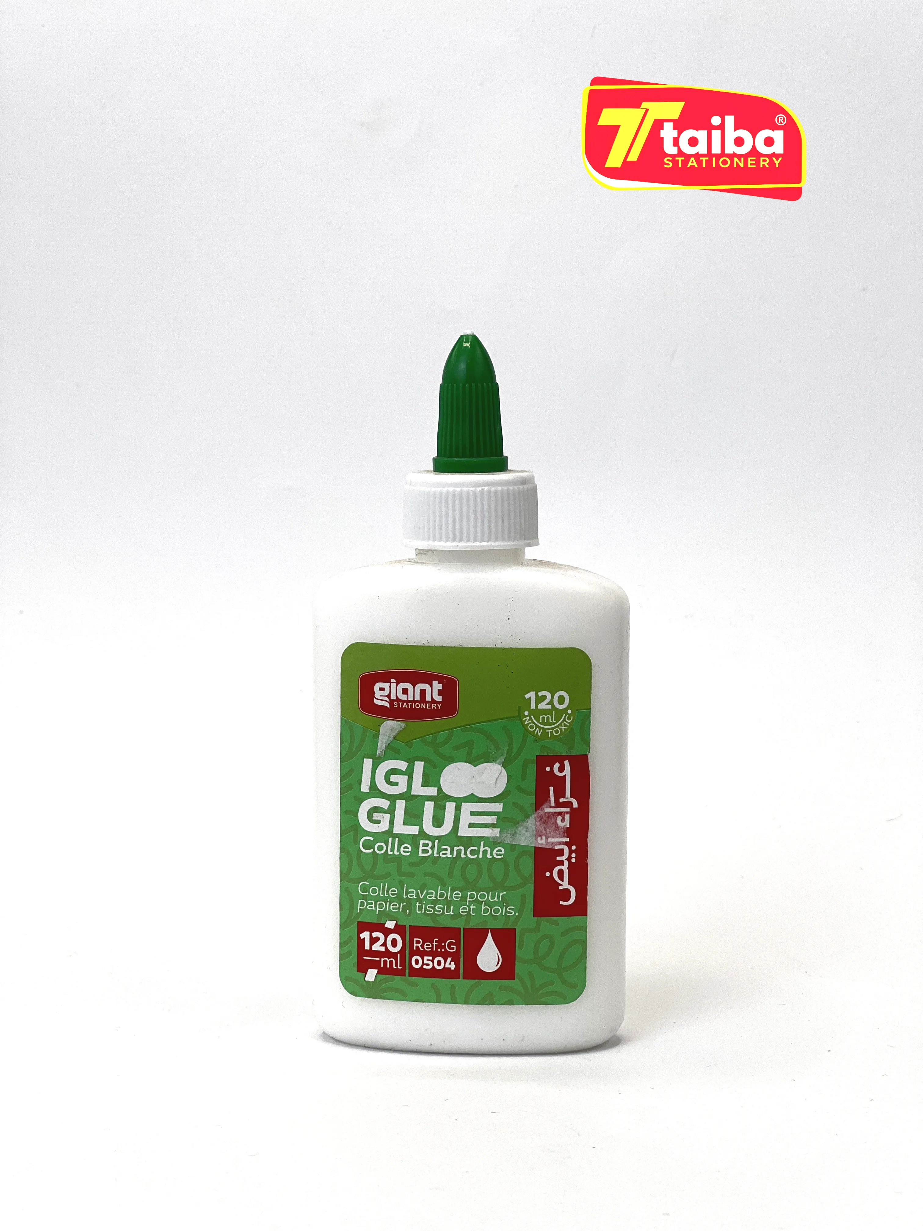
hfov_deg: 19.1
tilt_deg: -4.2
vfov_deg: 25.3
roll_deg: -0.4
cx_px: 462
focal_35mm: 77
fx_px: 2738
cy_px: 616
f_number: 2.8
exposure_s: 1/331
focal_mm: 9
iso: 32
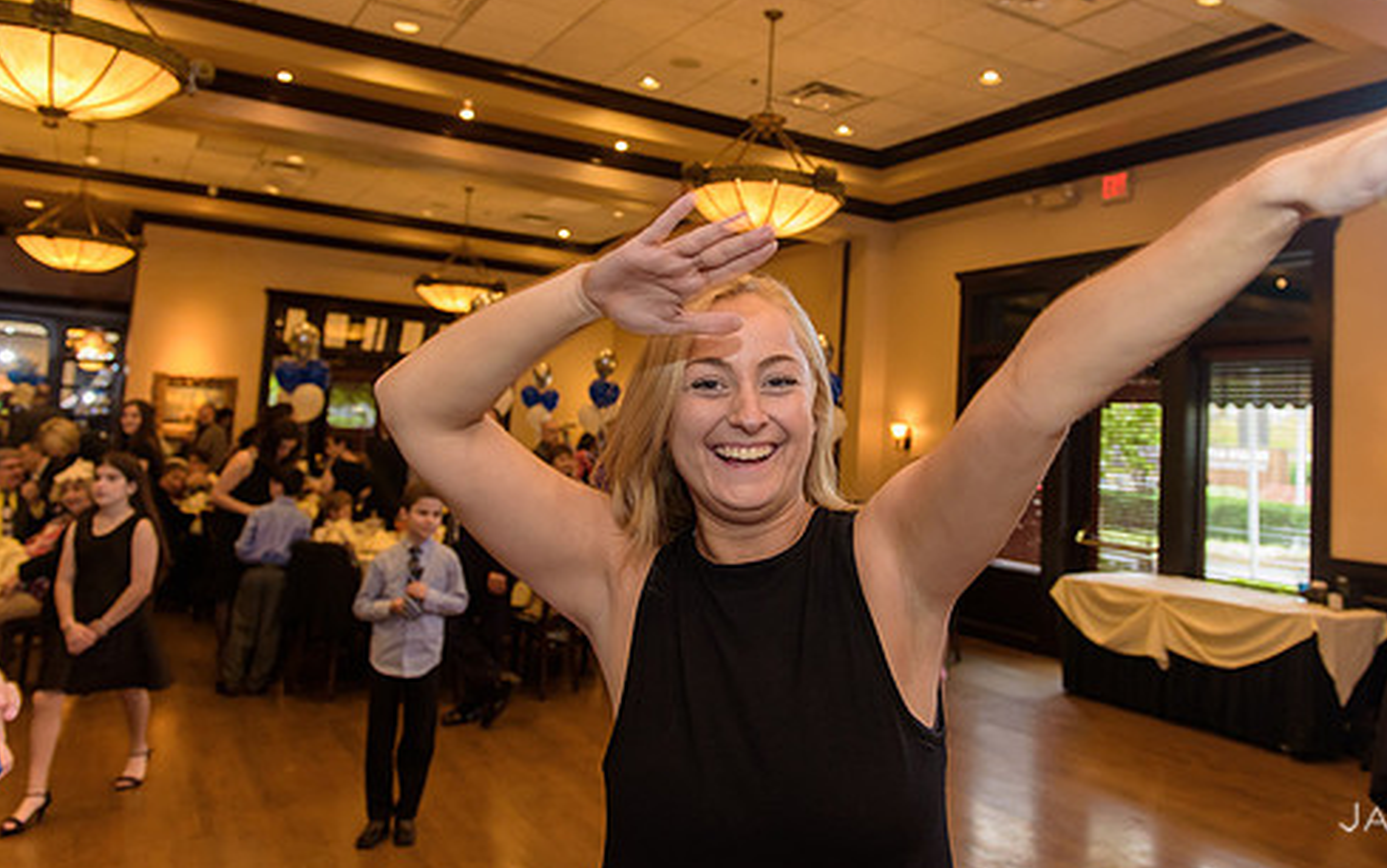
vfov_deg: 43.0
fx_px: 1097
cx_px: 789
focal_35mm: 29
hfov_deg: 64.3
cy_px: 345
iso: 1600
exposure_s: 1/125
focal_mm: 24
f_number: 3.2
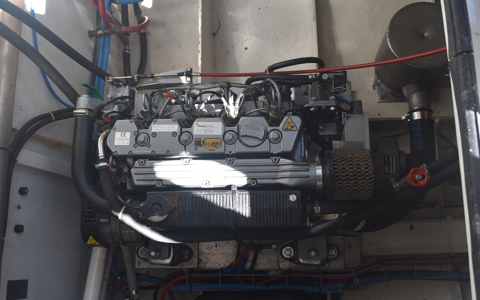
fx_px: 445
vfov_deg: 37.3
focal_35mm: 34
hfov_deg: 56.7
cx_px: 239
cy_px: 142
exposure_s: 1/160
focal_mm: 22
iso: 400
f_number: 6.3
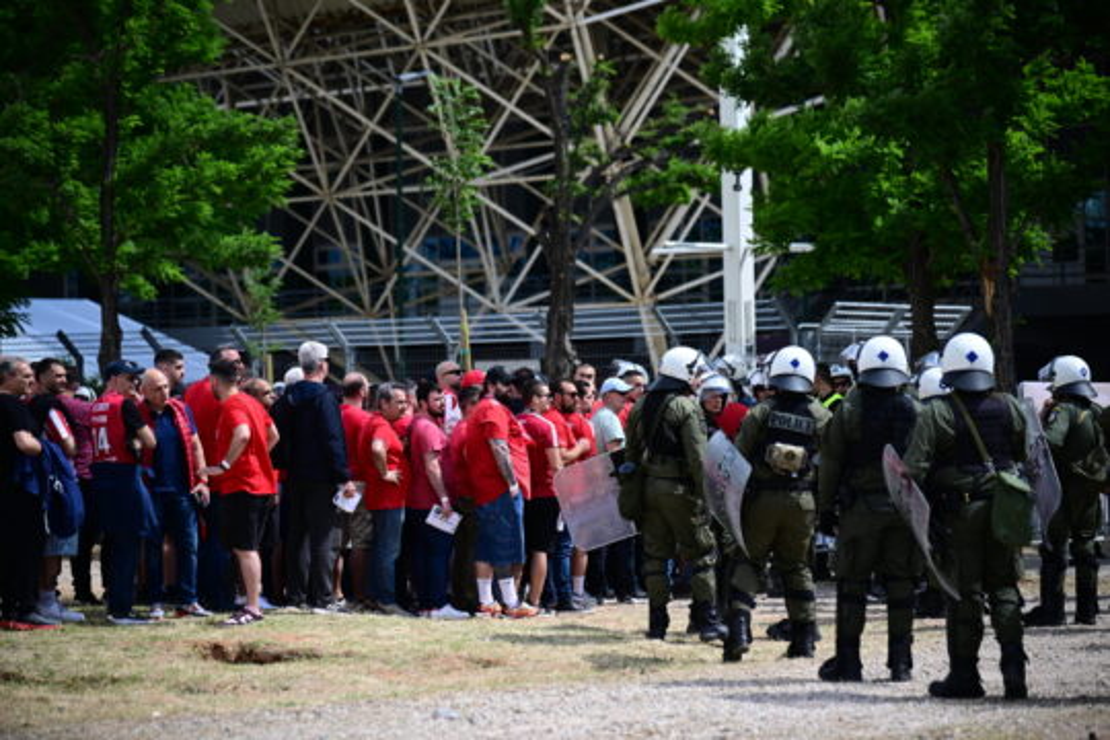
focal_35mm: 107
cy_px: 370
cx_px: 555
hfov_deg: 19.1
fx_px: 3299
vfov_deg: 12.8
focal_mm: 107
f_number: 3.2
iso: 200
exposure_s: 1/2500
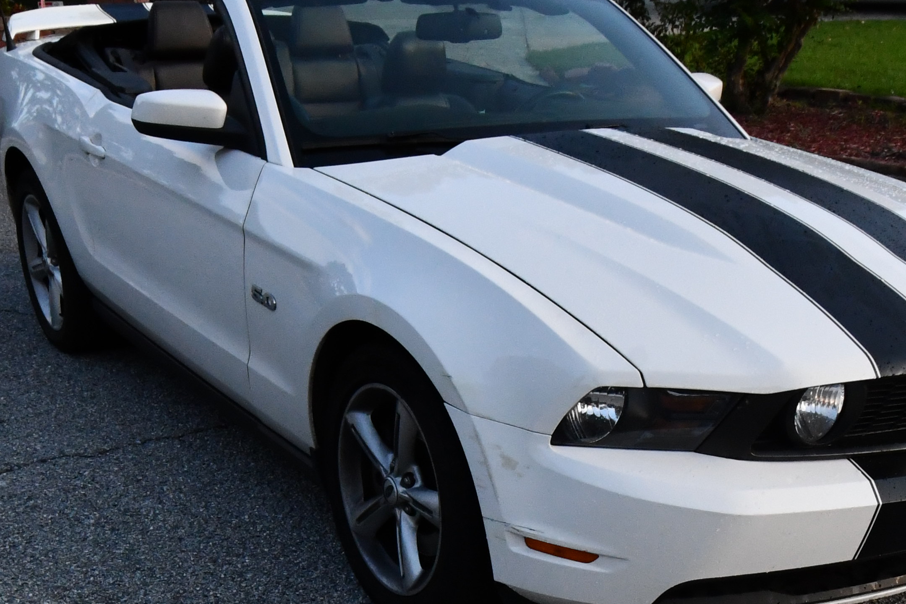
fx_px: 1233
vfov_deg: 24.8
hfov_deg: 40.3
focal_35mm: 49
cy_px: 730
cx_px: 483
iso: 2000
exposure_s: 1/500
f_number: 11
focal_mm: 13
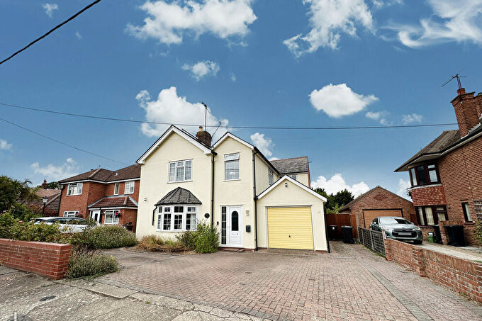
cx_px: 237
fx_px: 201
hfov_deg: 100.4
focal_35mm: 15
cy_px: 180
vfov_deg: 77.0
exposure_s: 1/1014
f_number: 2.2
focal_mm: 2.22
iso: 50
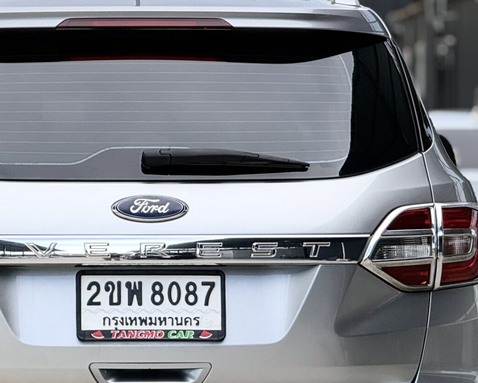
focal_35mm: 290
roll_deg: +0.4
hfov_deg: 6.7
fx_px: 4102
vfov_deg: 5.3
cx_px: 158
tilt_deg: -1.6
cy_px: 292
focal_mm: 15.66
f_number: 2.8
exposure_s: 1/352
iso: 64
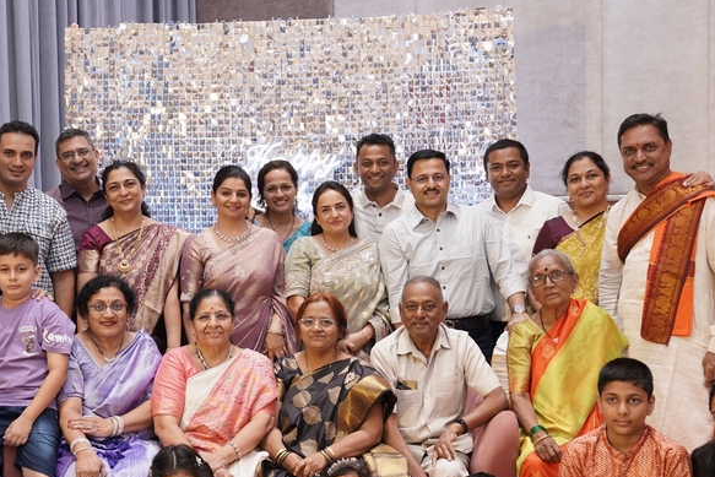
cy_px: 296
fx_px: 1291
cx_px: 254
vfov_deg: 20.9
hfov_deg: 30.8
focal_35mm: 65
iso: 800
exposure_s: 1/160
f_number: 4
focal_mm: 37
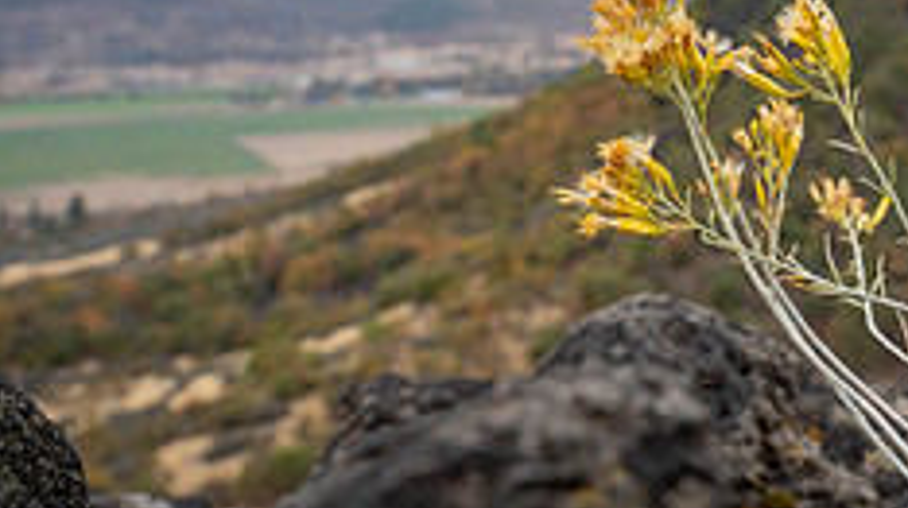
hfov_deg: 22.2
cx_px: 997
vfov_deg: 13.1
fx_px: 2188
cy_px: 1
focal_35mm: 91
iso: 400
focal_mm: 35
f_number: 11
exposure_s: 1/400
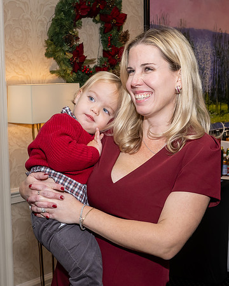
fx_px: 549
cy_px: 138
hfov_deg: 23.5
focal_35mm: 65
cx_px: 125
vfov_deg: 29.2
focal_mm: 26
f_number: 8
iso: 640
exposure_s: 1/250
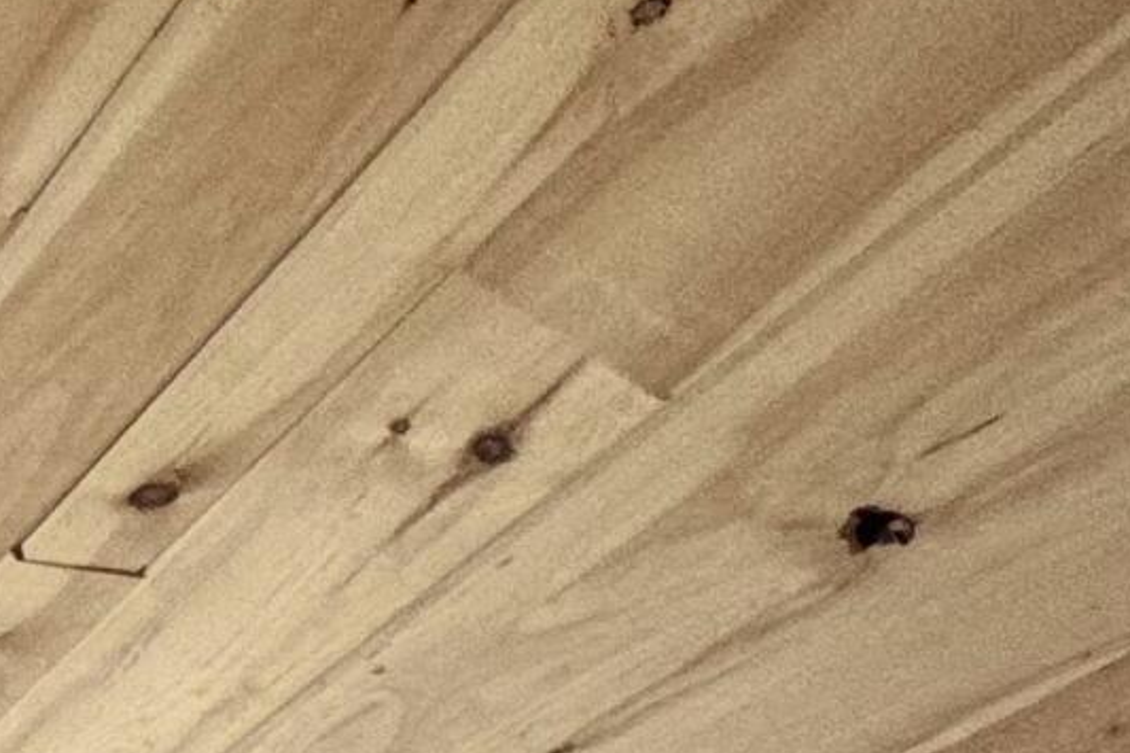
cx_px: -869
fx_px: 2573
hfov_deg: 19.2
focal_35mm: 82
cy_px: 2325
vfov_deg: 10.7
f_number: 2.2
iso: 125
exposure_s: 1/99
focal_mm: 2.22
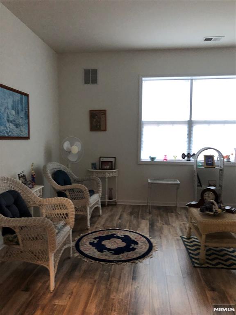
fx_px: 255
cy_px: 158
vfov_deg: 63.4
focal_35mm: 28
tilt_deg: -5.4
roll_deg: +0.5
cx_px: 118
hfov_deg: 49.7
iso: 100
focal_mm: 3.99
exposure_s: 1/13
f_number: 1.8
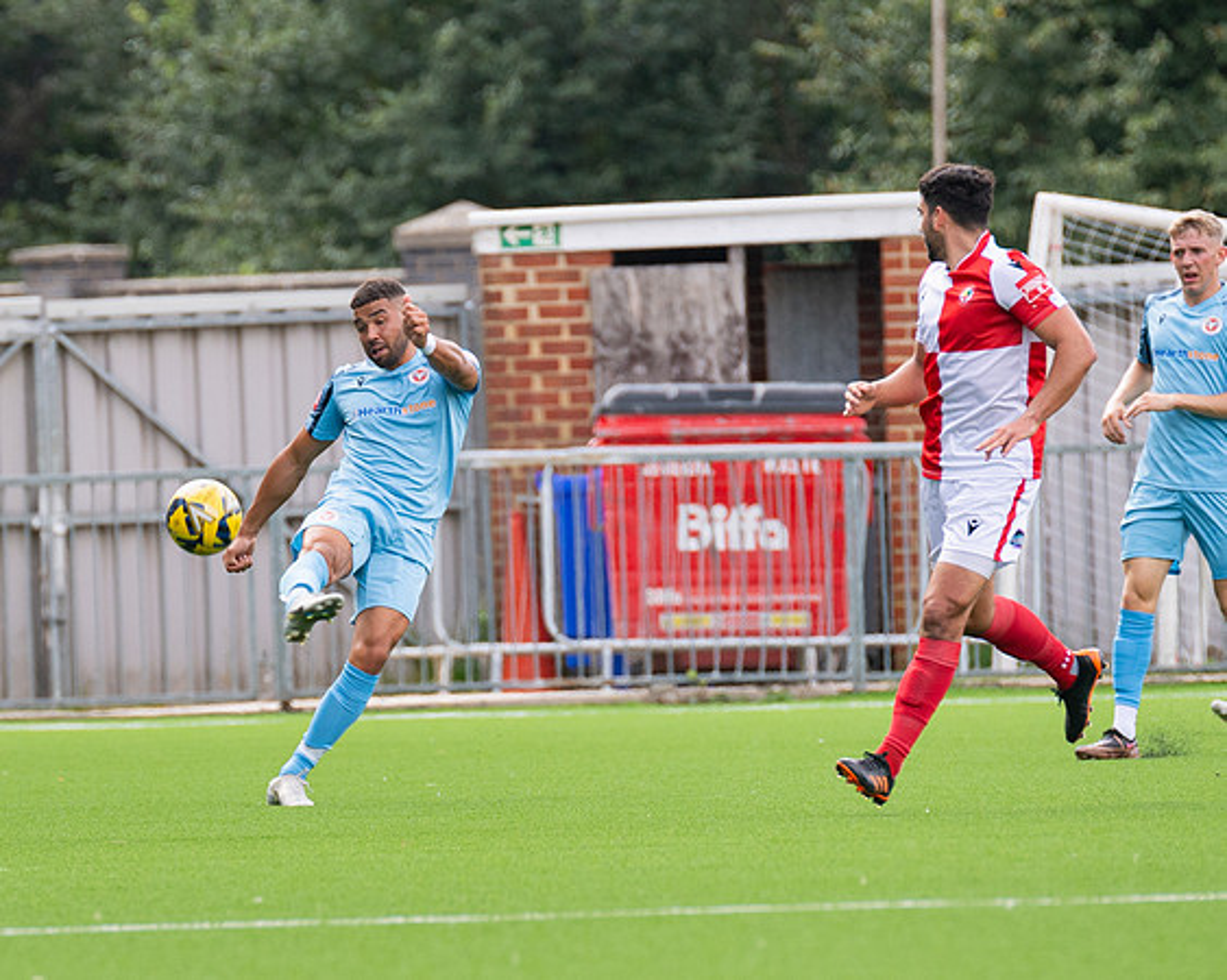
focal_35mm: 696
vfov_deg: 2.2
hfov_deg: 2.8
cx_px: 237
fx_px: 25260
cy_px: 671
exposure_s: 1/1000
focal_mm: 300
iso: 400
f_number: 4
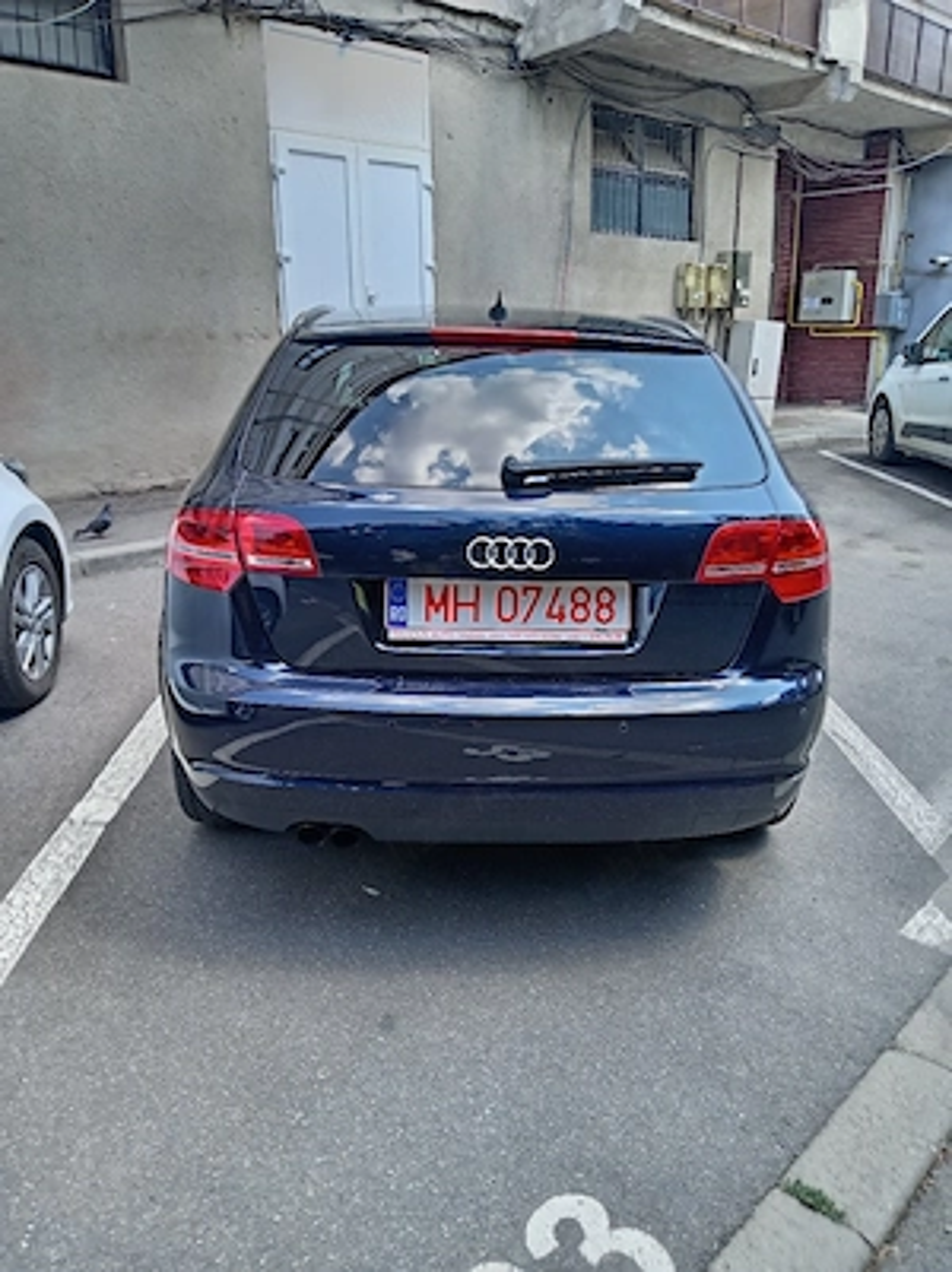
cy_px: 636
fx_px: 992
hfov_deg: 51.3
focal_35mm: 27
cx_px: 476
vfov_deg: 65.4
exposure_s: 1/100
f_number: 1.8
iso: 143
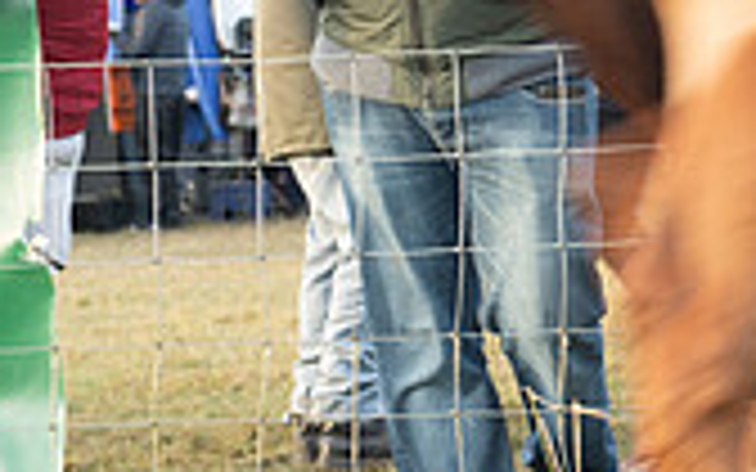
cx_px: 1246
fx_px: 4059
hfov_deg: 10.2
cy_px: 330
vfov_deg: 6.7
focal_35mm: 197
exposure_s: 1/25
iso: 100
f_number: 5
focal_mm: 56
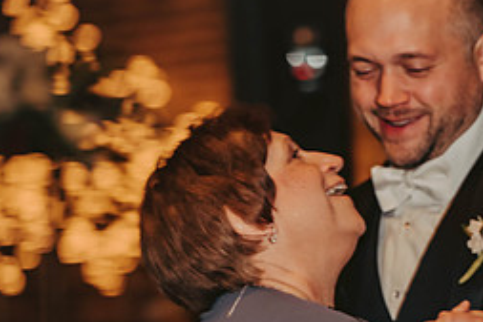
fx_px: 3853
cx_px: 525
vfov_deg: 4.8
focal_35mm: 287
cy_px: 239
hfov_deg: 7.1
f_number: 3.2
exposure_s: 1/80
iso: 500
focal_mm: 125
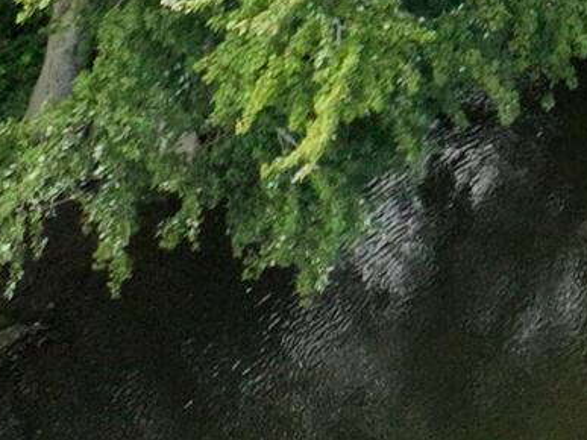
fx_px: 3153
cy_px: -1240
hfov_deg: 9.2
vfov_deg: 6.6
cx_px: 1571
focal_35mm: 186
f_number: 2.8
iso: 250
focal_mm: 12.29
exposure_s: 1/1000
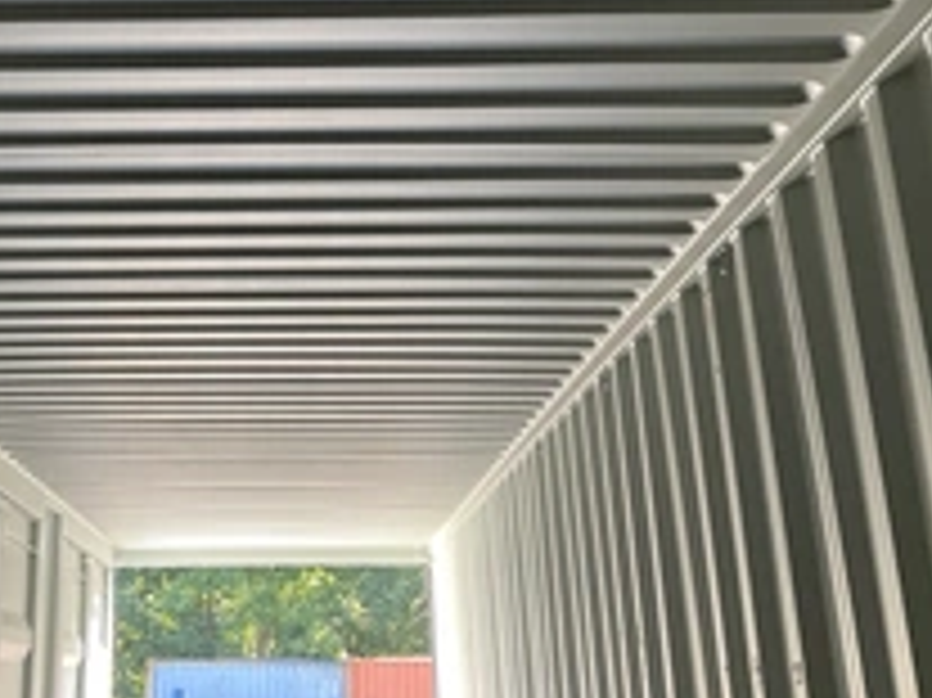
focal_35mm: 56
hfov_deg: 33.8
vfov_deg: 25.1
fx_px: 1507
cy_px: 45
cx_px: 252
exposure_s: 1/63
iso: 64
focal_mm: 3
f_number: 1.8
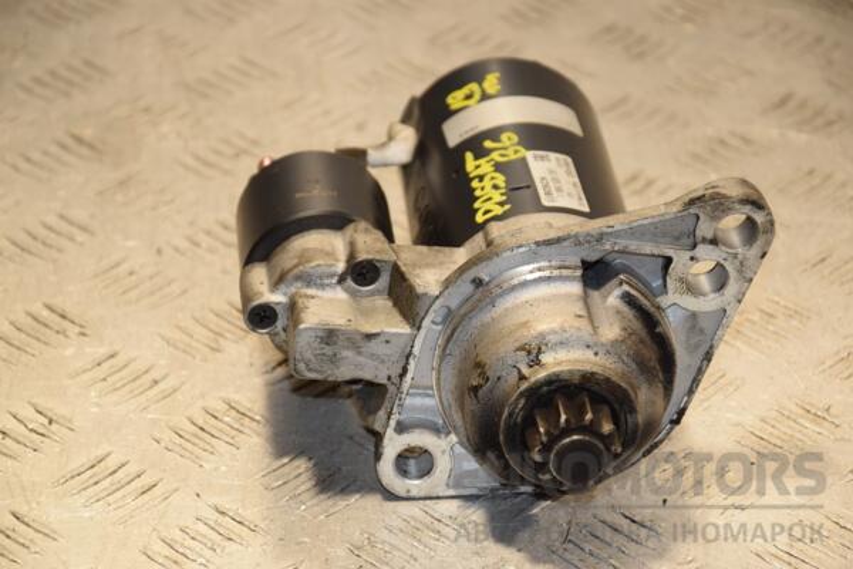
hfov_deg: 14.0
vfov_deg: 9.3
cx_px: 426
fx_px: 3483
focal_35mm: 147
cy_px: 284
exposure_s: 1/200
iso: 800
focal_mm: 98
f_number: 6.3
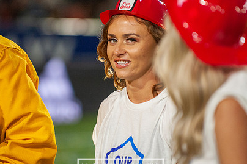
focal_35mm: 287
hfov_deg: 7.2
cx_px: 120
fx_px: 1968
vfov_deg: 4.8
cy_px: 75
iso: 3200
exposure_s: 1/2500
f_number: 2.8
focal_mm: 200
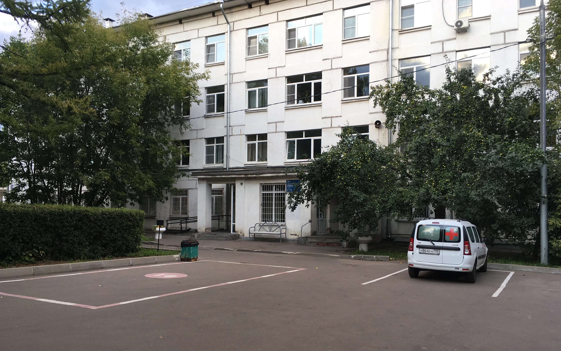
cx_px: 281
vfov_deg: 40.5
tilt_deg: +0.6
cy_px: 200
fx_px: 474
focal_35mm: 31
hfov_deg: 61.2
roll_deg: -1.1
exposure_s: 1/125
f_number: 2.2
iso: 25
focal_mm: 4.15
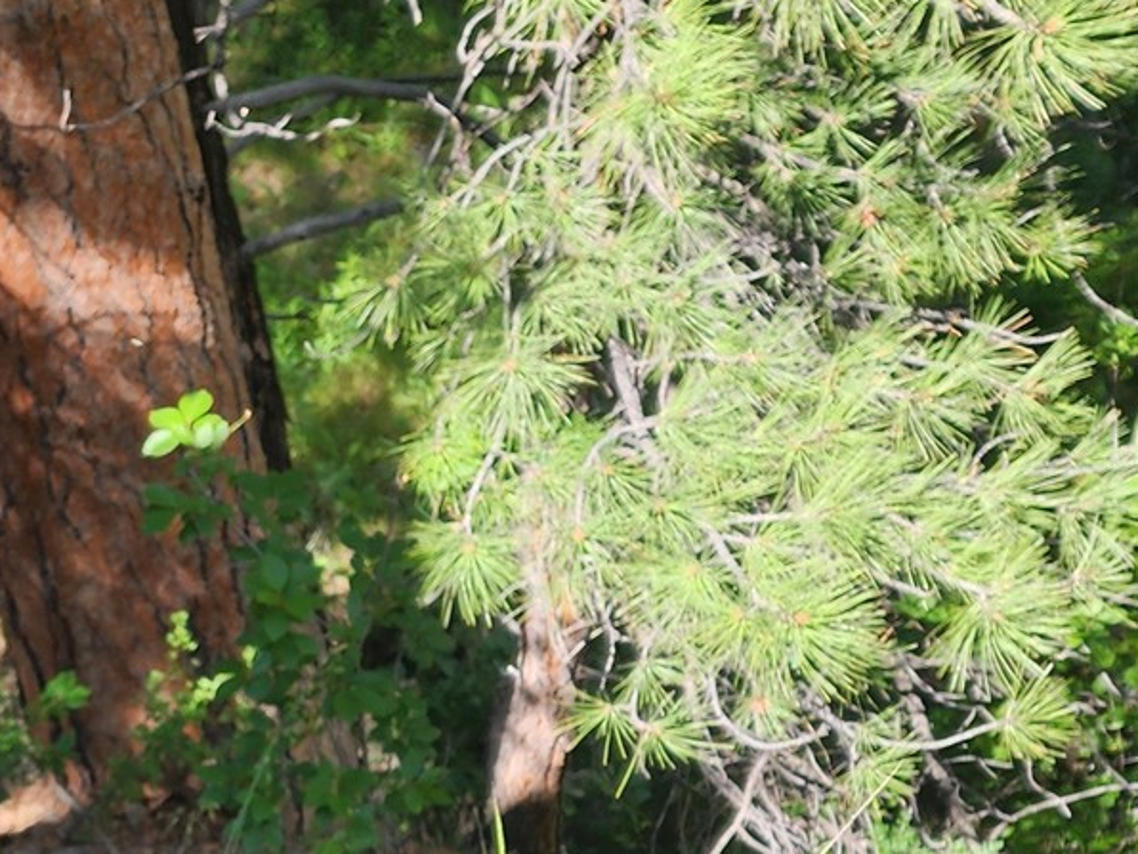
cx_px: -13
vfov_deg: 17.7
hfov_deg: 23.6
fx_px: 2597
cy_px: 1057
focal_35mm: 79
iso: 12
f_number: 1.8
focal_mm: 6.4
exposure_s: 1/280
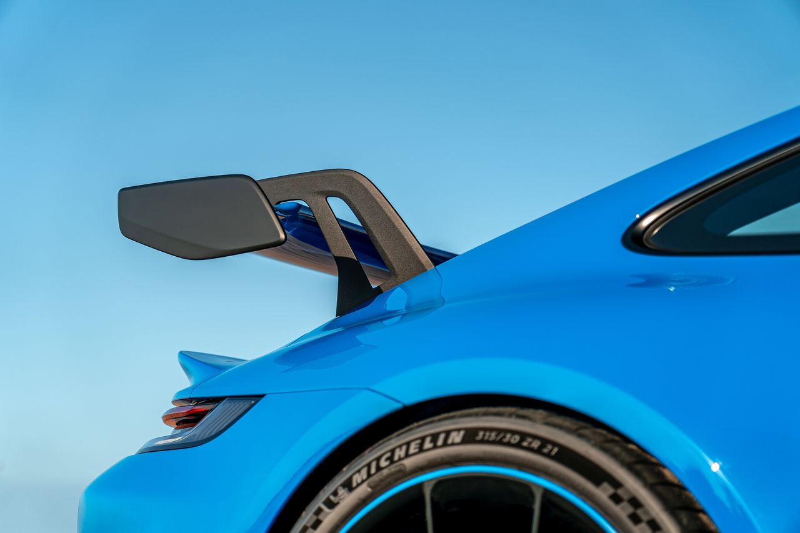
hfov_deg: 22.1
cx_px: 400
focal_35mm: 92
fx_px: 2044
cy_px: 266
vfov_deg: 14.9
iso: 50
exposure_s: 1/500
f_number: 4
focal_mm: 92
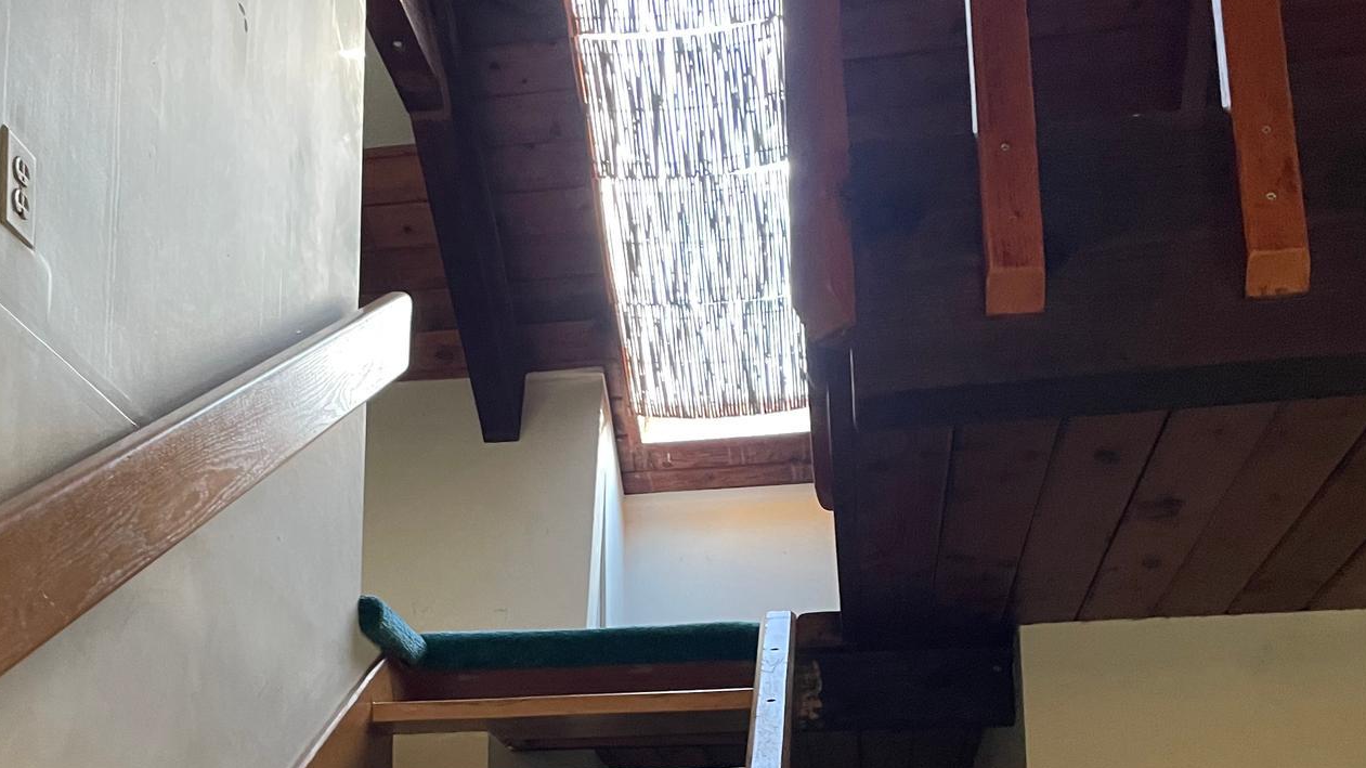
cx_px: 565
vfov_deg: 25.2
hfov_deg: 44.4
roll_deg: +0.5
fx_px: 1666
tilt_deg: +12.4
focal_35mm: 46
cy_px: 693
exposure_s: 1/40
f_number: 1.6
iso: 500
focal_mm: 4.2
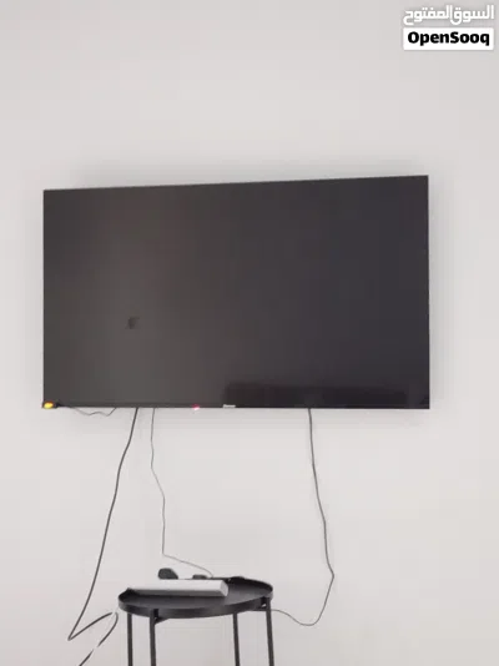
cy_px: 333
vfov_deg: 37.5
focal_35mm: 51
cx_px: 250
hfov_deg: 28.5
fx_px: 981
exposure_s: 1/20
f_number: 1.8
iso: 1458
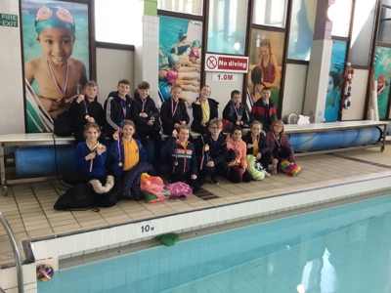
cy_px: 146
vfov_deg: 45.4
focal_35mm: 31
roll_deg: -2.9
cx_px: 196
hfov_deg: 58.4
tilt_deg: -10.7
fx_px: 350
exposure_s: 1/33
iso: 40
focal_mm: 3.3
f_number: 2.4
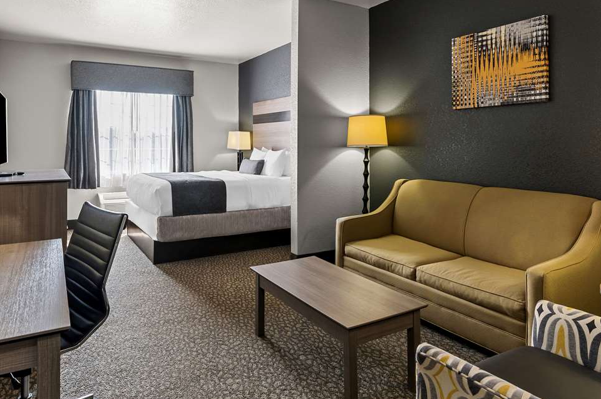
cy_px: 200
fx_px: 267
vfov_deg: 73.6
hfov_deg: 96.8
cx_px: 309
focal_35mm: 16
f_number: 8
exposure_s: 1/2
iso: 400
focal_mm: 15
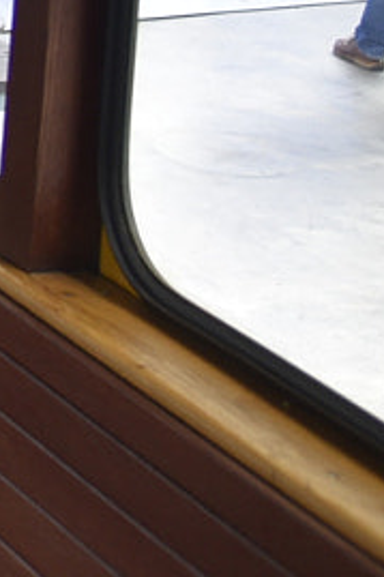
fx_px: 2291
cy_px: -457
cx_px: -963
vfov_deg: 13.0
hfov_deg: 7.7
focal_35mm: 143
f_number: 4
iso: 640
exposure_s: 1/60
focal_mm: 24
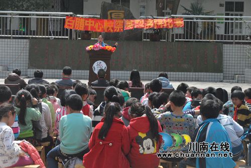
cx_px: 126
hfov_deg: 24.6
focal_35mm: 82
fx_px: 576
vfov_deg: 16.6
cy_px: 84
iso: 1600
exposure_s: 1/640
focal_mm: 55
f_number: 14
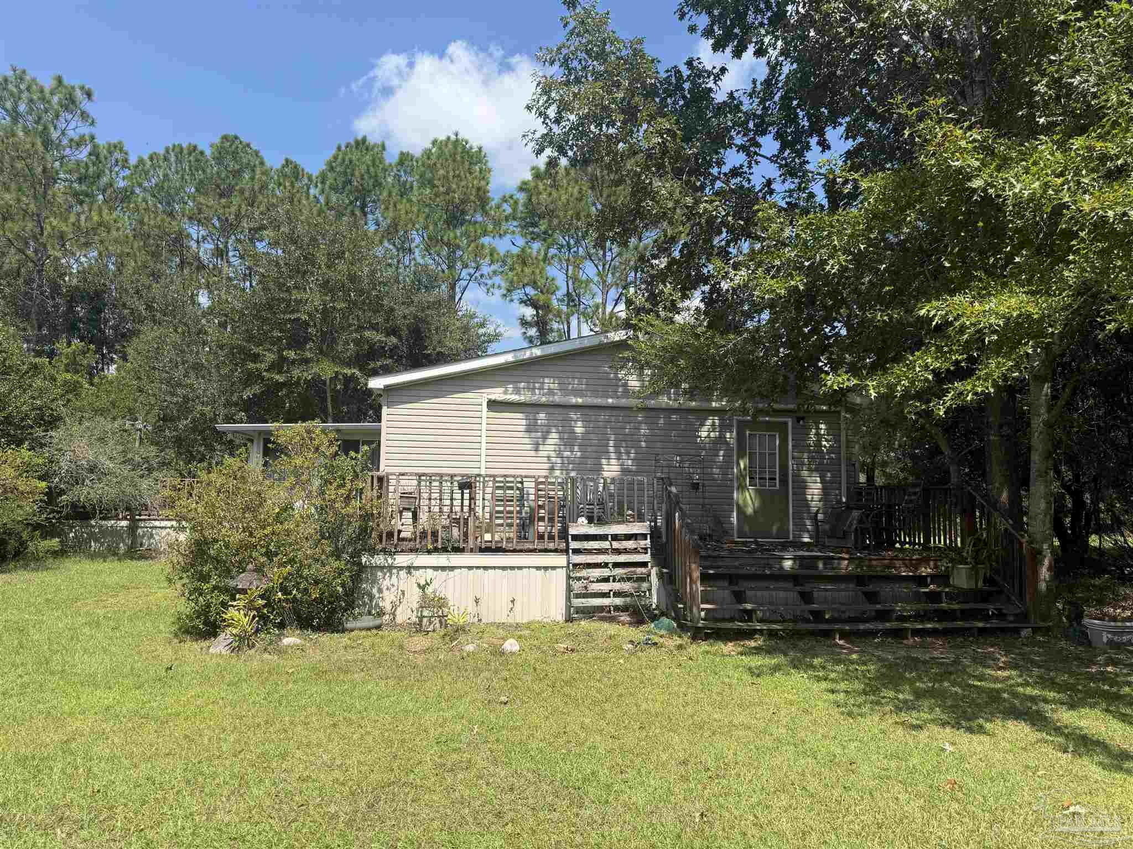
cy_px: 424
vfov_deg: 56.8
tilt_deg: +4.5
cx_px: 566
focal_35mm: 24
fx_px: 786
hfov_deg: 71.6
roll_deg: -1.7
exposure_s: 1/3021
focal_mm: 6.76
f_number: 1.78
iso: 80
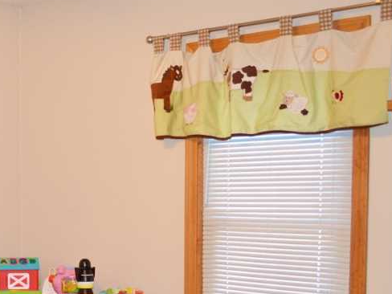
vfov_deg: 21.1
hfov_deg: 26.2
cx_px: -48
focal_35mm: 68
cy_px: 265
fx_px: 770
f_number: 3.5
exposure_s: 1/60
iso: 1000
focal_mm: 18
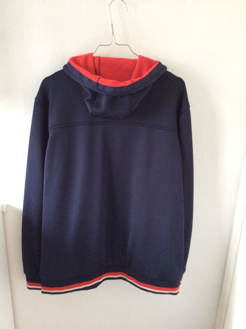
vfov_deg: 56.9
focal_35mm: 32
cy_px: 164
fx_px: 304
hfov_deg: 44.1
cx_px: 123
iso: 100
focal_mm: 3.3
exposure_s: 1/25
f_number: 2.4
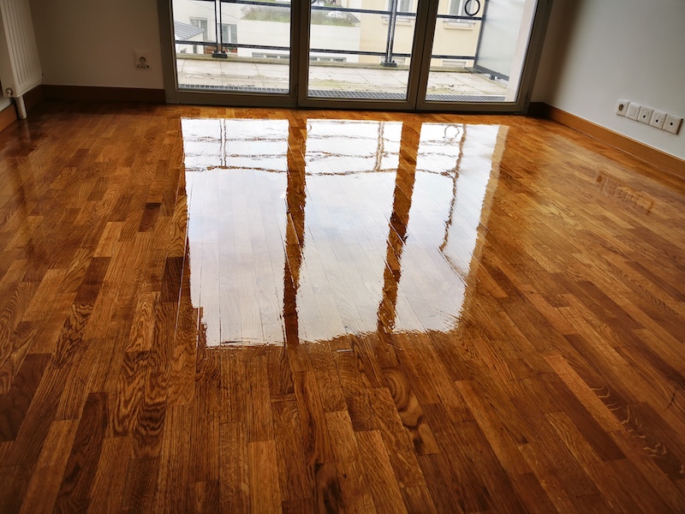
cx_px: 342
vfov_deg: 51.4
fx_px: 534
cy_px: 257
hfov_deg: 65.3
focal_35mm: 27
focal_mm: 5.56
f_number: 1.6
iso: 50
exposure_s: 1/146
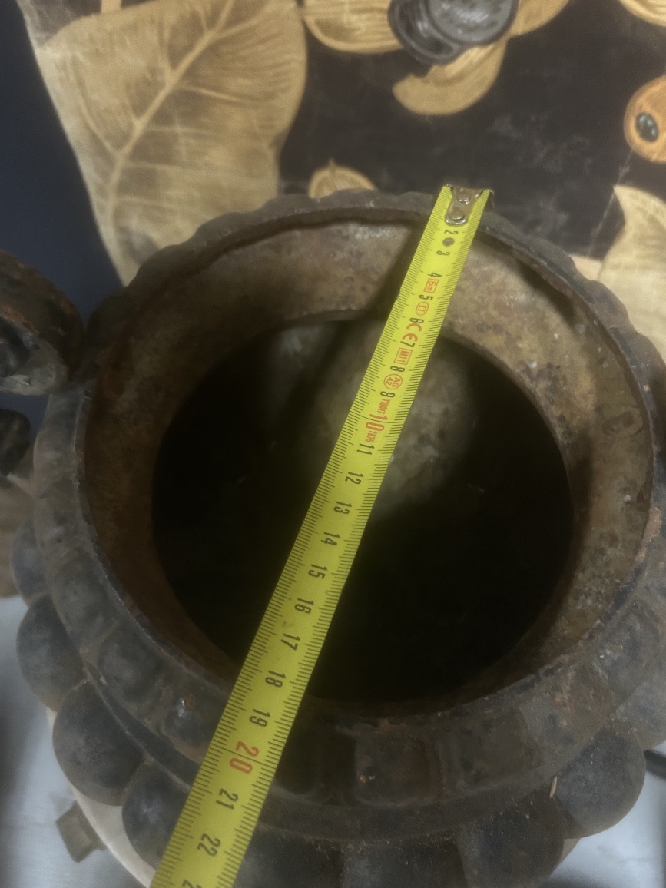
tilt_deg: -62.9
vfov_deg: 65.3
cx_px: 344
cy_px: 446
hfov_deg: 51.3
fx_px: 693
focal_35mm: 27
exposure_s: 1/25
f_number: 1.5
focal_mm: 5.7
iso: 500
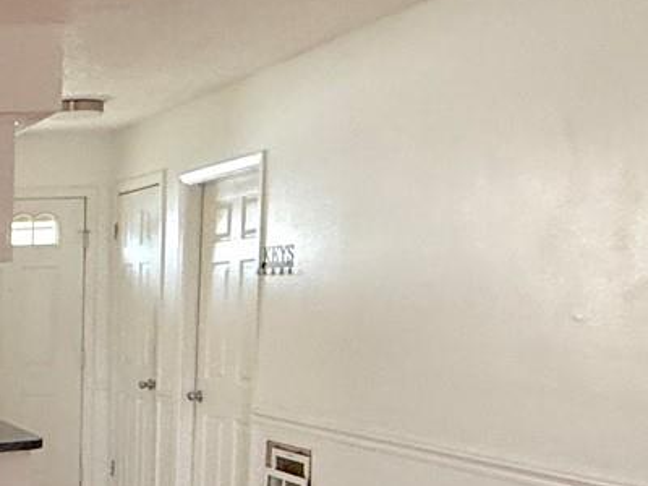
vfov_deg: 25.5
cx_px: -298
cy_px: 416
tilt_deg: -5.5
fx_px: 1048
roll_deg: +1.8
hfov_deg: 26.2
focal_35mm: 56
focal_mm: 2.22
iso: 400
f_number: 2.2
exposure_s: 1/60
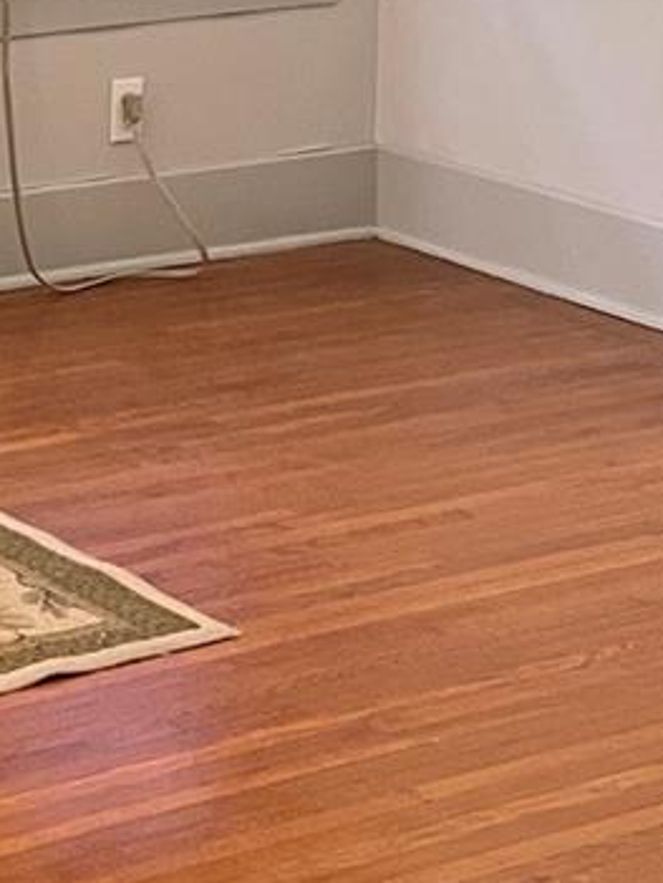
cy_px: -199
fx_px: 2908
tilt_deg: -5.1
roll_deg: +0.5
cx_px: -287
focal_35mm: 114
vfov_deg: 16.5
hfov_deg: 12.5
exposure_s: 1/40
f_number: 1.6
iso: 400
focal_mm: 4.2
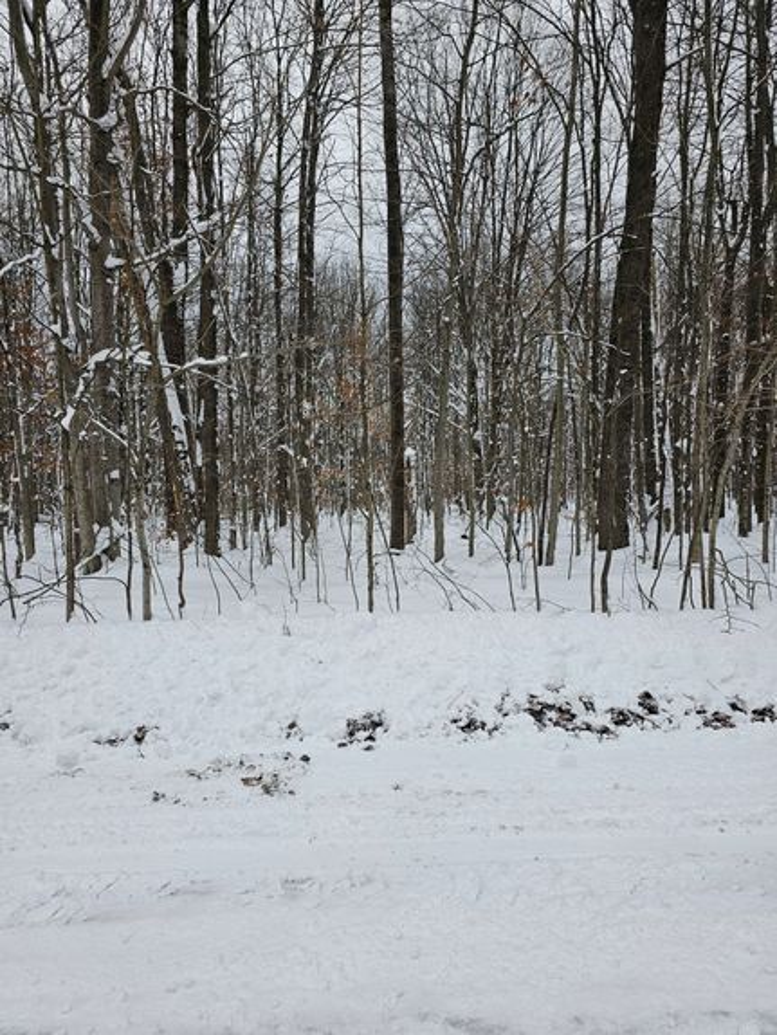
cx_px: 388
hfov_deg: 58.9
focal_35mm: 23
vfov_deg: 73.9
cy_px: 518
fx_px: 688
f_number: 1.7
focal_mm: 6.3
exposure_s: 1/222
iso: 10
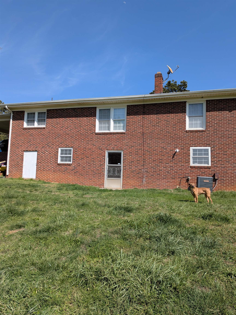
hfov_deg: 56.8
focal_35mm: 24
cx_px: 118
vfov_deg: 71.6
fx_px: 218
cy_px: 158
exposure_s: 1/1949
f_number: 1.7
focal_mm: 4.53
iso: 24
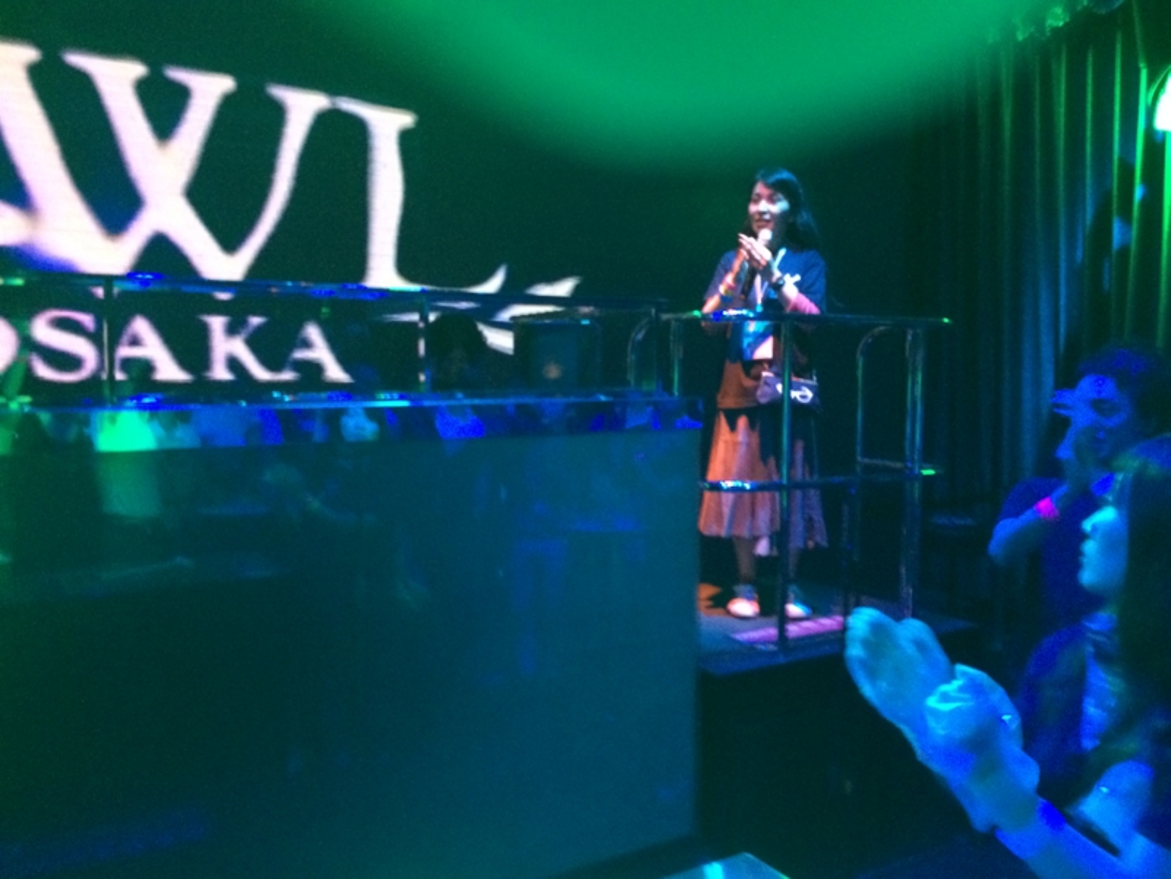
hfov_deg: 60.0
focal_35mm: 30
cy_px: 440
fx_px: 1015
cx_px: 586
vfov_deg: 46.8
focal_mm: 4.12
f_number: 2.2
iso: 400
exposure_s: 1/15
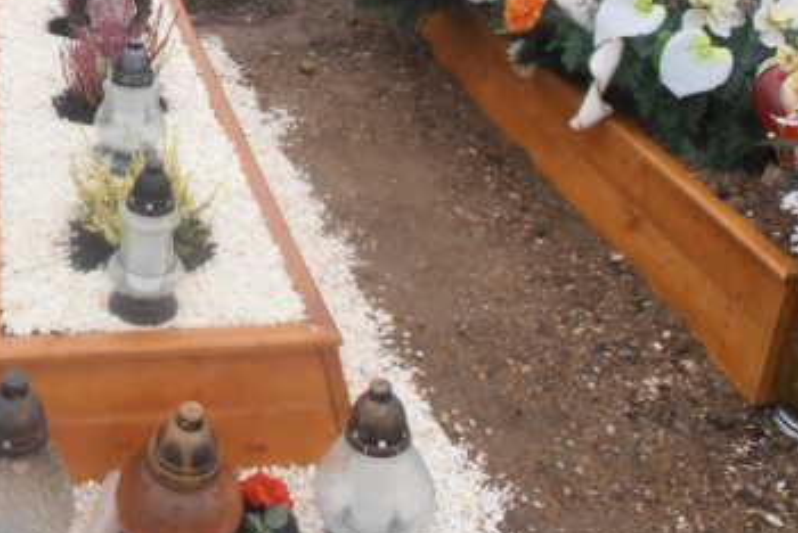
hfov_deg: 34.0
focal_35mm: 57
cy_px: 0
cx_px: 160
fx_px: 1265
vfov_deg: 22.9
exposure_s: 1/400
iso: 80
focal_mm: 5.25
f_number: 3.5
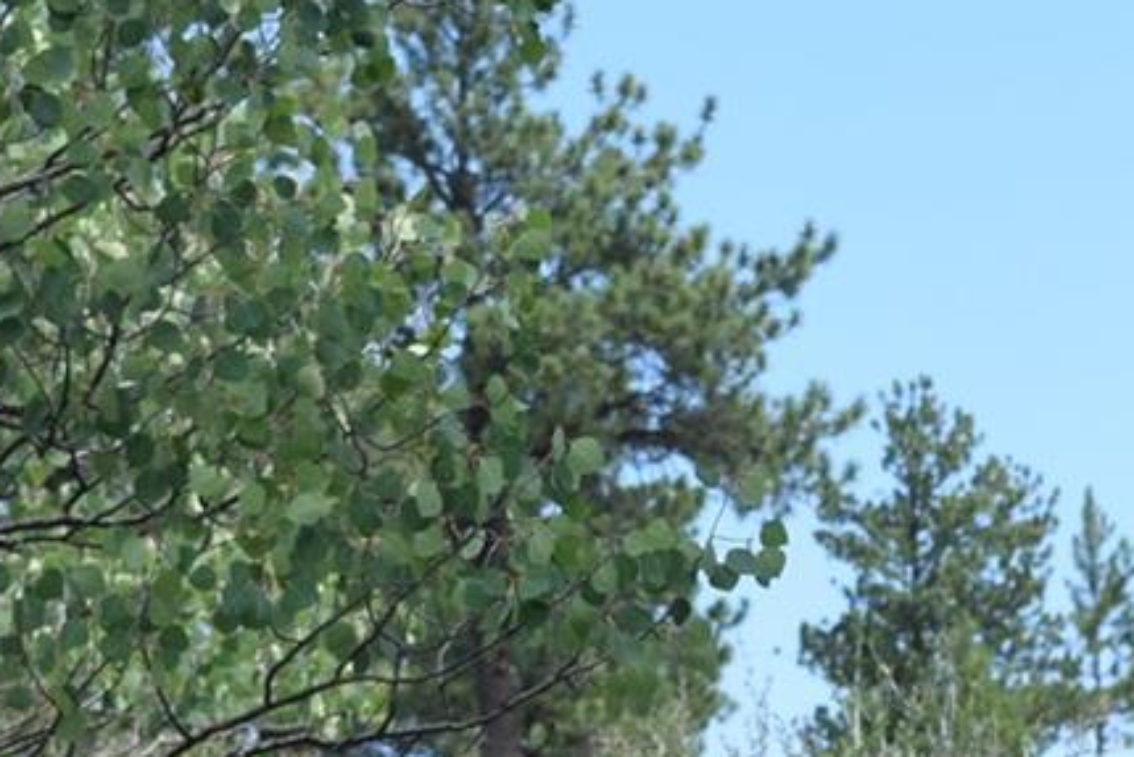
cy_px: 593
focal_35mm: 223
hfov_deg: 9.2
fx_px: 7026
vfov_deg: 6.2
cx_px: 1058
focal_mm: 40
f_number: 8
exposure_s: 1/250
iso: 200
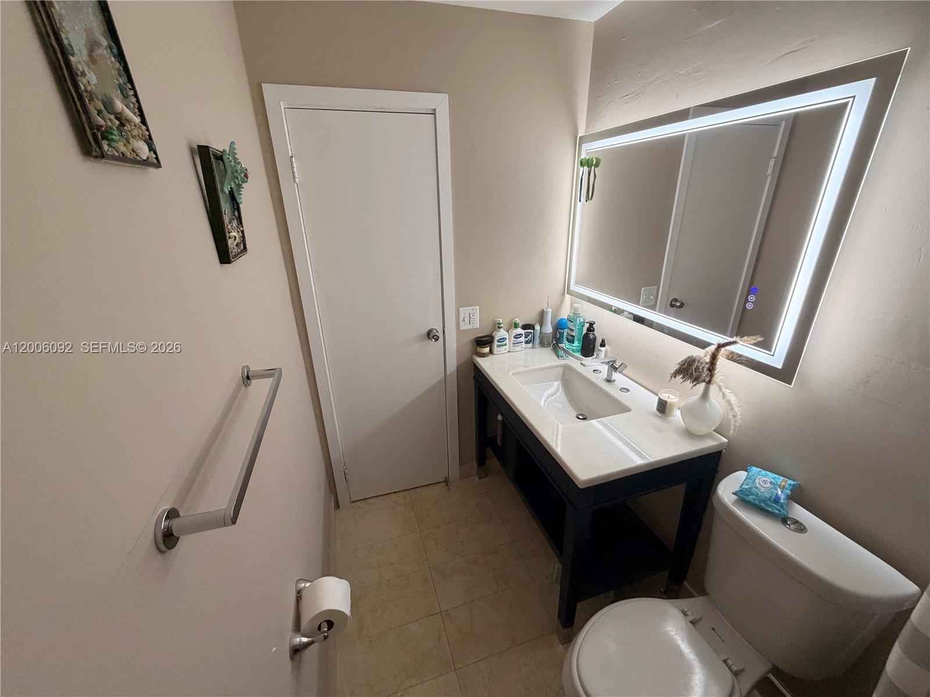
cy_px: 348
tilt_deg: -22.1
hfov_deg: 102.1
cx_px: 465
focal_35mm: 14
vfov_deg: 85.7
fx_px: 376
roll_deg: +1.7
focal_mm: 2.22
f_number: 2.2
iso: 200
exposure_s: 1/60
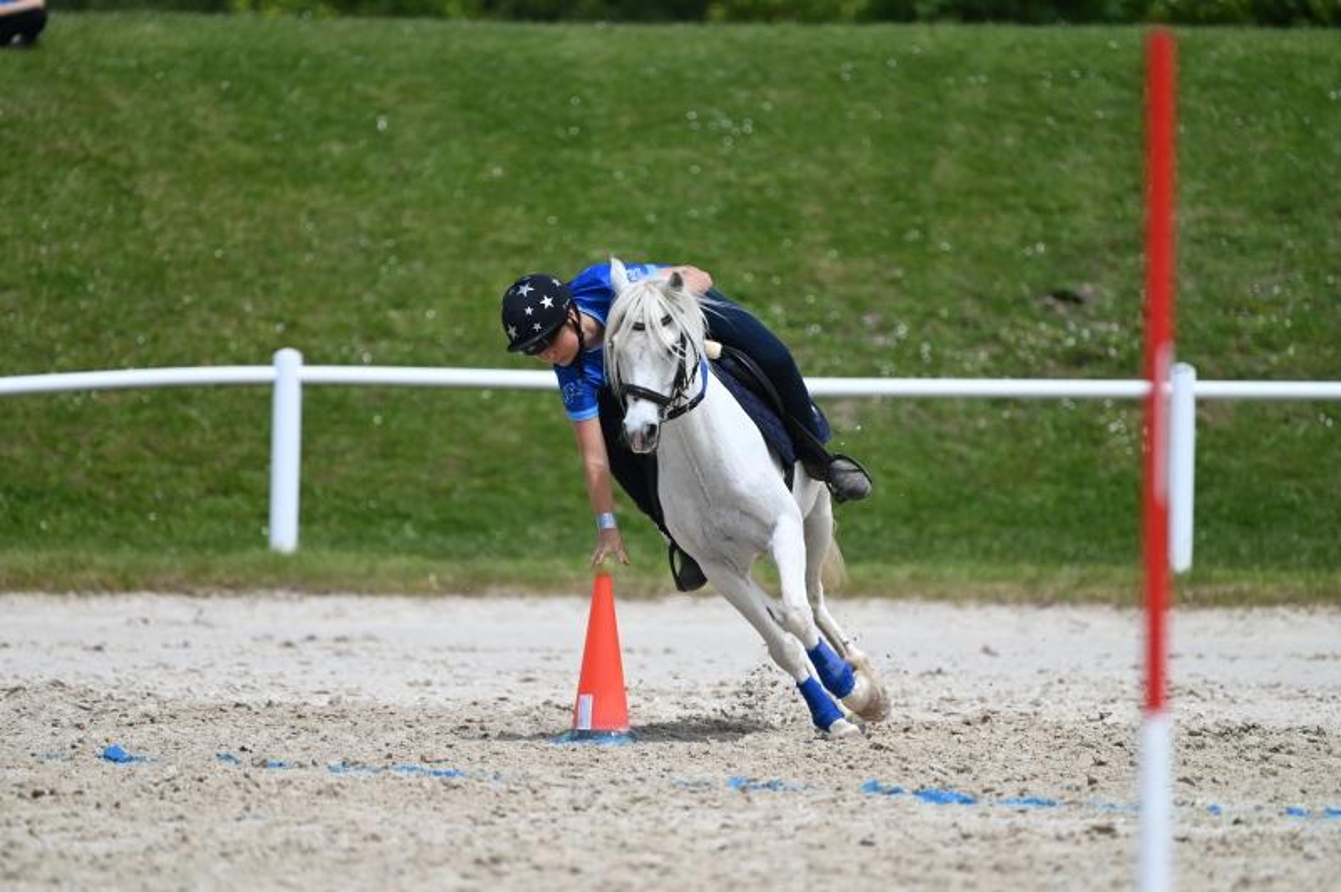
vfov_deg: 3.4
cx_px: 670
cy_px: 446
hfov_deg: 5.2
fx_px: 14887
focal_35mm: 400
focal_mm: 400
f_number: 5.6
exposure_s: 1/1250
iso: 250
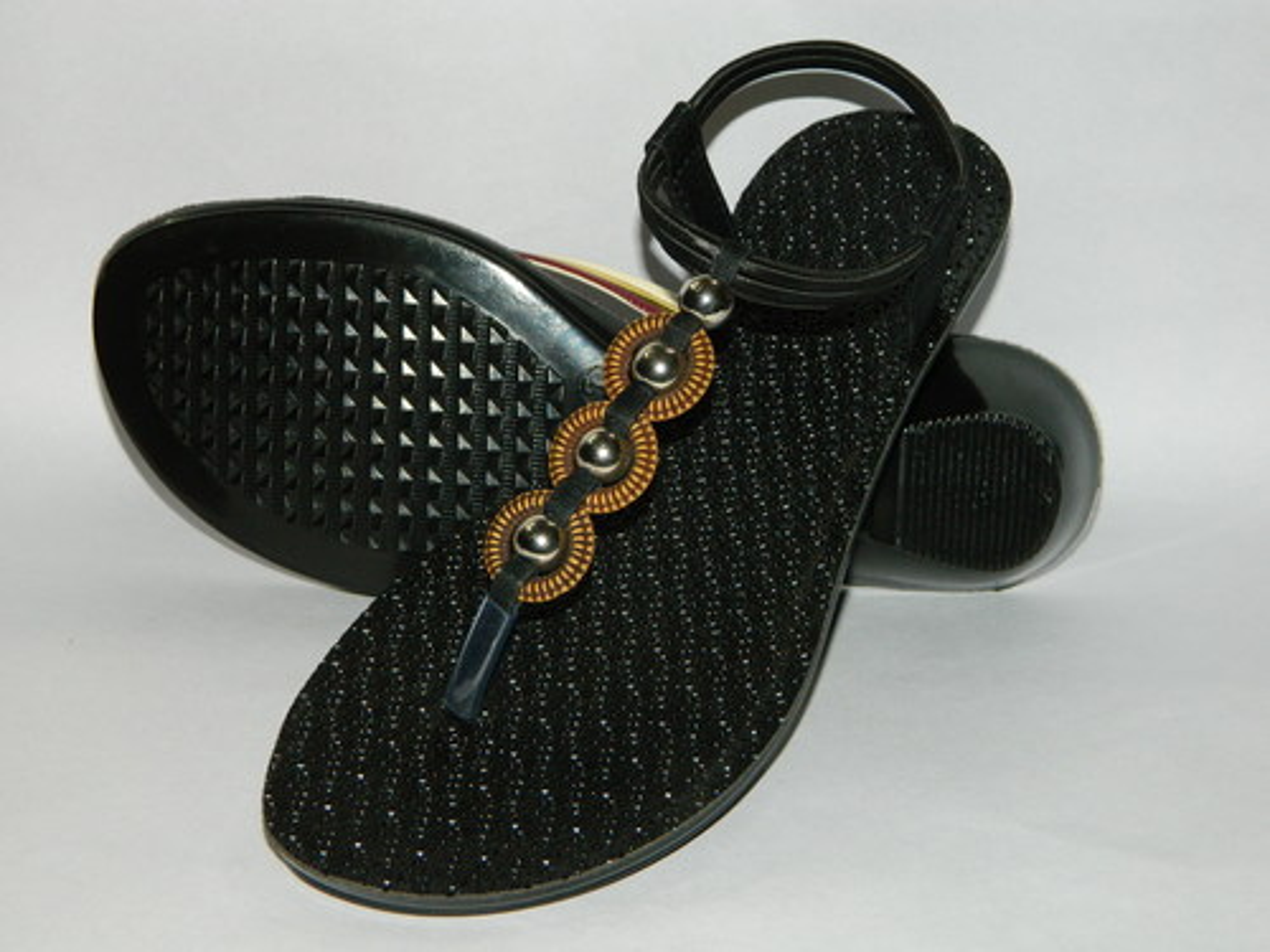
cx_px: 635
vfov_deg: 21.0
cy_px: 476
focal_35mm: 70
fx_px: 2568
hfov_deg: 27.8
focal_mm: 12.6
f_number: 4
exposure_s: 1/50
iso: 200
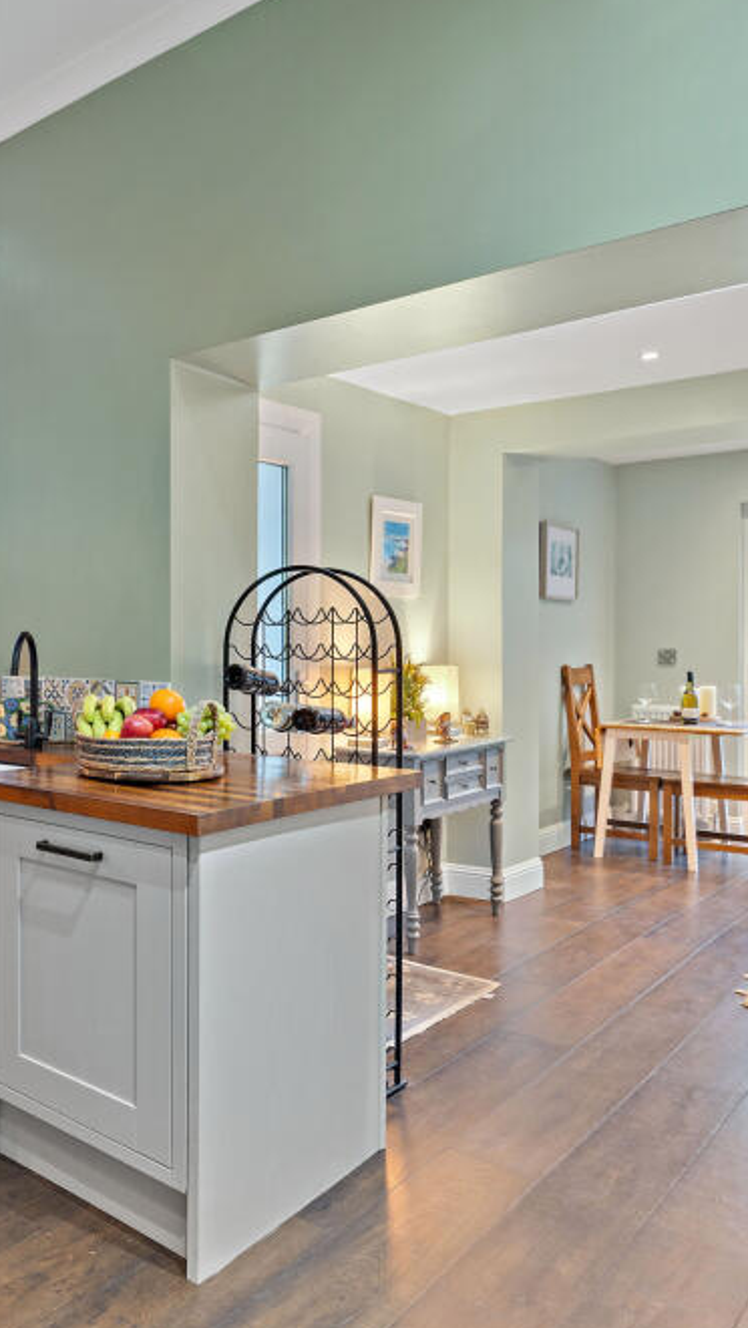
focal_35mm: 26
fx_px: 915
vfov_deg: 71.9
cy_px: 660
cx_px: -8
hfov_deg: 39.1
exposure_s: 2.5
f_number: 7.1
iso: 250
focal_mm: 16
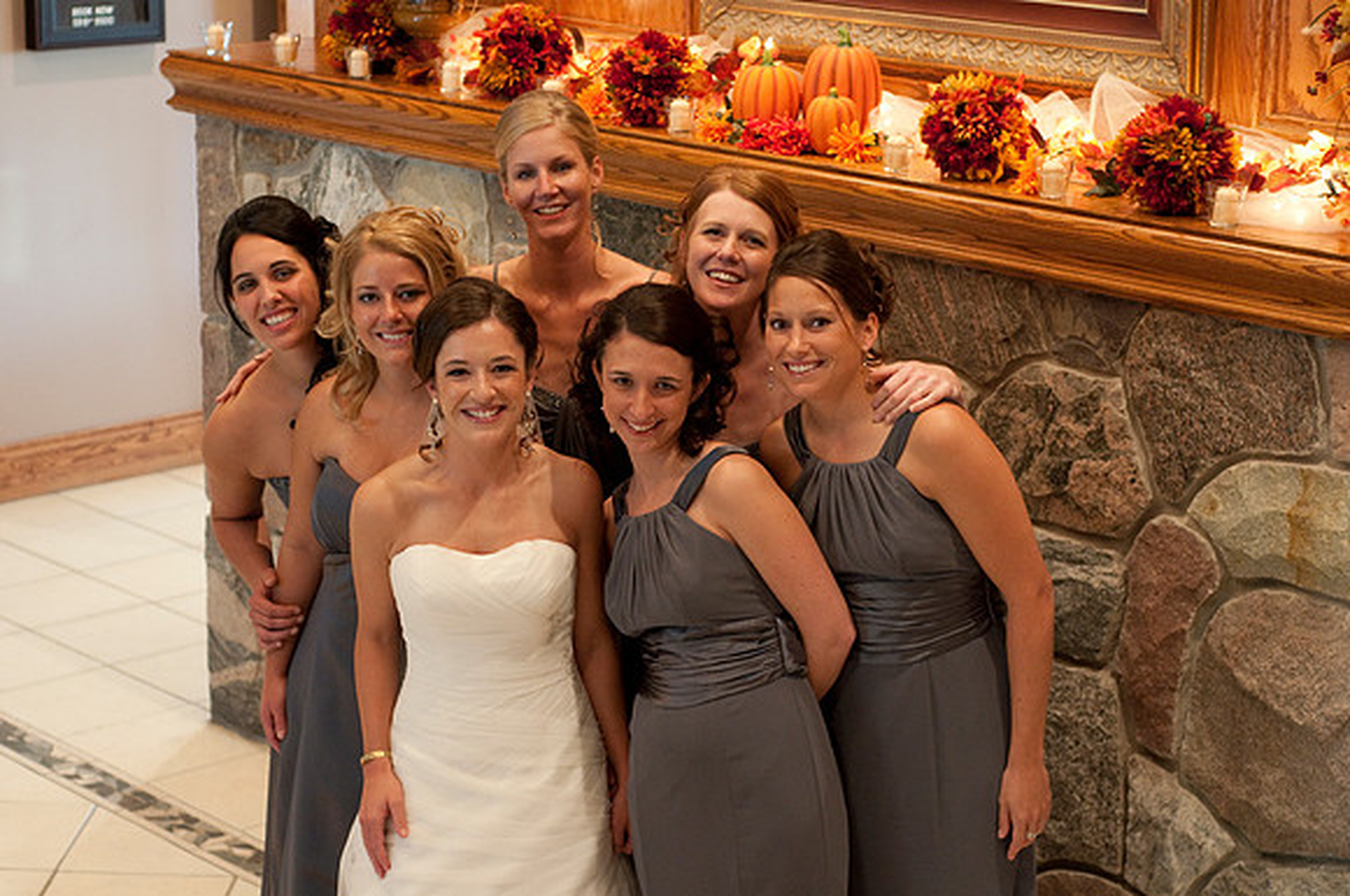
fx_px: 2809
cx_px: 675
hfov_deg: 27.0
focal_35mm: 75
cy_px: 448
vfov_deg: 18.1
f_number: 2.8
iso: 1250
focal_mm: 50
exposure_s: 1/30
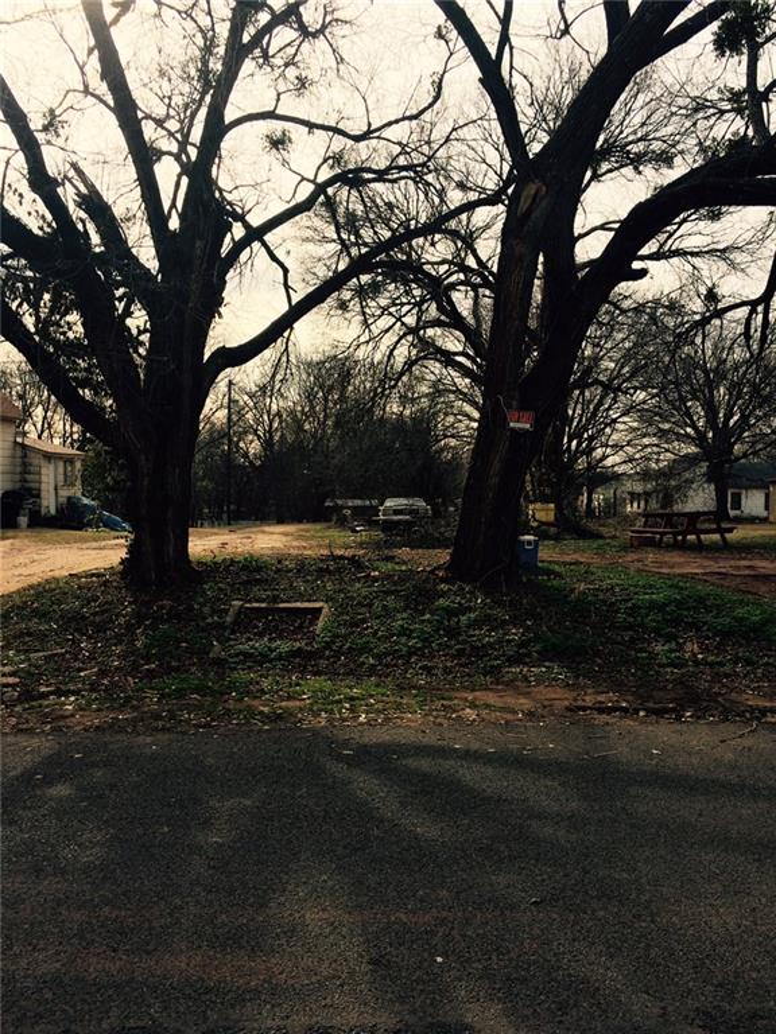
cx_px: 388
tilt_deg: -4.2
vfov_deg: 61.7
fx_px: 867
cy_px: 517
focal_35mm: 29
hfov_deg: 48.2
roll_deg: -0.1
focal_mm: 4.15
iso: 32
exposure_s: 1/1642
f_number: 2.2
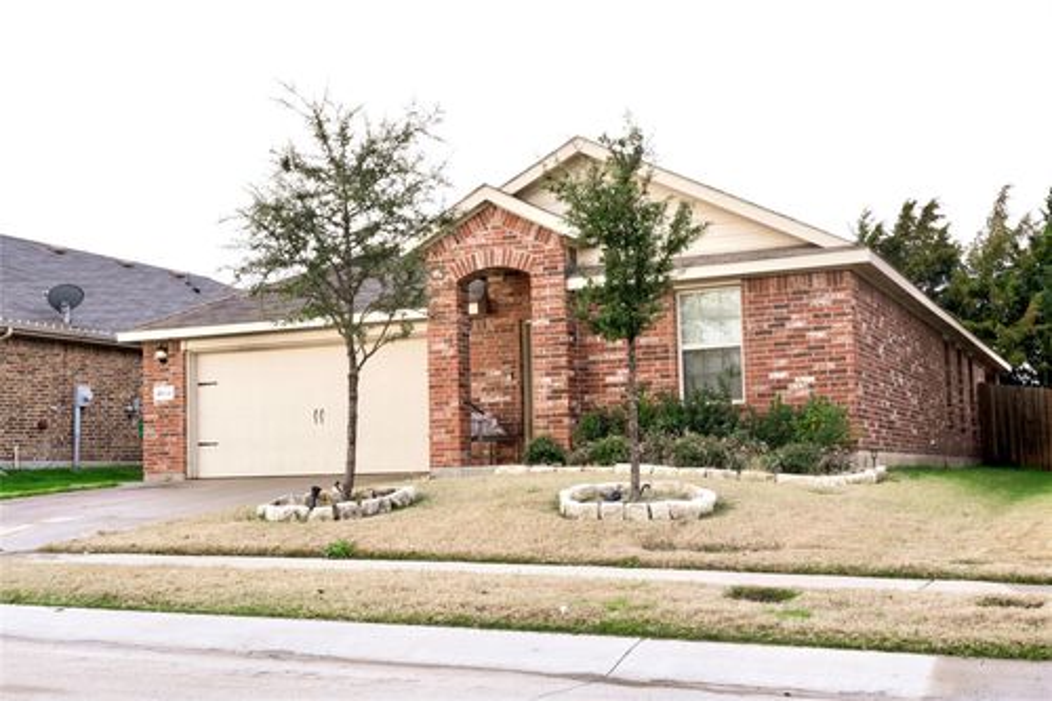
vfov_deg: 31.9
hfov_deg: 46.4
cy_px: 350
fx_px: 1227
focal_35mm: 42
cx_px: 526
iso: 320
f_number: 22
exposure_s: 1/15
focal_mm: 42
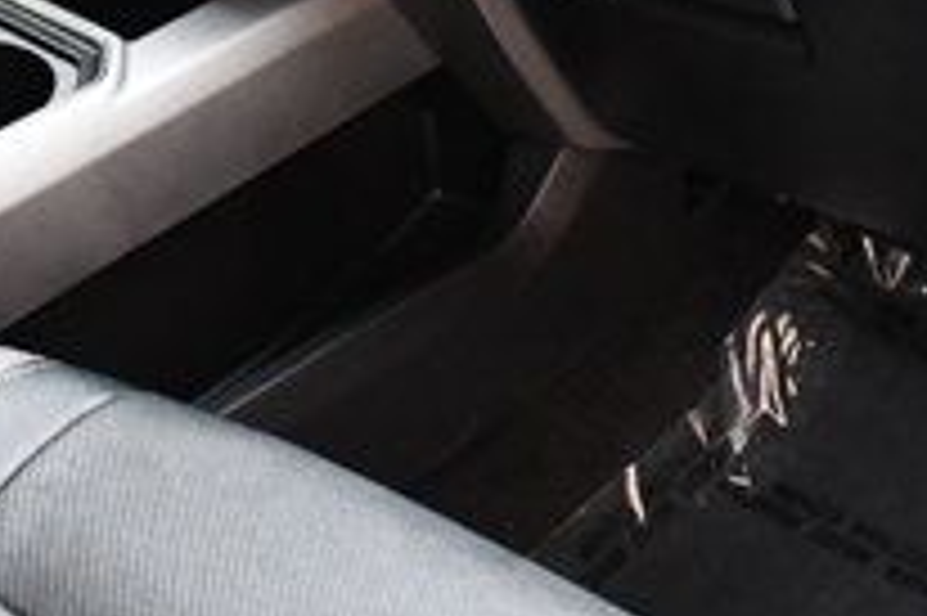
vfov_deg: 15.7
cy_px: -110
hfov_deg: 24.2
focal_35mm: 84
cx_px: 477
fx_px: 2161
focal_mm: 18
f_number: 3.5
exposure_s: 1/125
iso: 2800
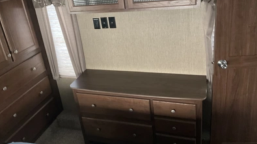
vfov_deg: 36.4
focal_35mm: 32
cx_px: 128
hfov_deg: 61.0
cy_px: 51
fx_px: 218
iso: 400
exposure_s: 1/30
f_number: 1.8
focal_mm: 3
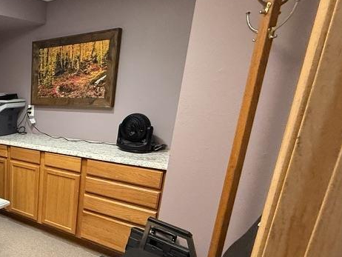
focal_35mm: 31
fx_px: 306
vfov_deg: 44.5
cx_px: -27
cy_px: 180
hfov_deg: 45.3
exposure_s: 1/60
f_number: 2.2
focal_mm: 2.22
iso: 500
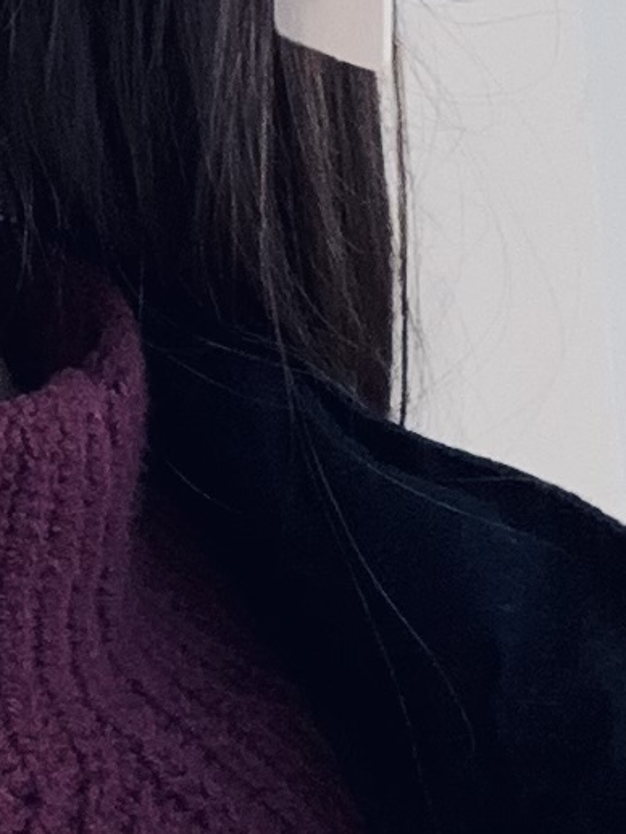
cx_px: -329
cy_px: -94
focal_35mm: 191
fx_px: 4604
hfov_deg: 7.6
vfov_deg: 10.2
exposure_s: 1/60
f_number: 2.2
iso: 64
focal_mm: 2.87
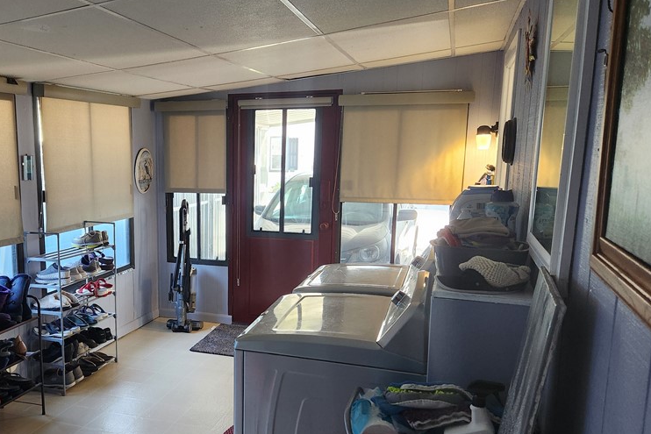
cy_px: 249
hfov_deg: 56.1
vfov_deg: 39.9
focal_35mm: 33
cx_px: 220
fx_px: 597
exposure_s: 1/120
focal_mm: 5.4
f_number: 1.8
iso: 500
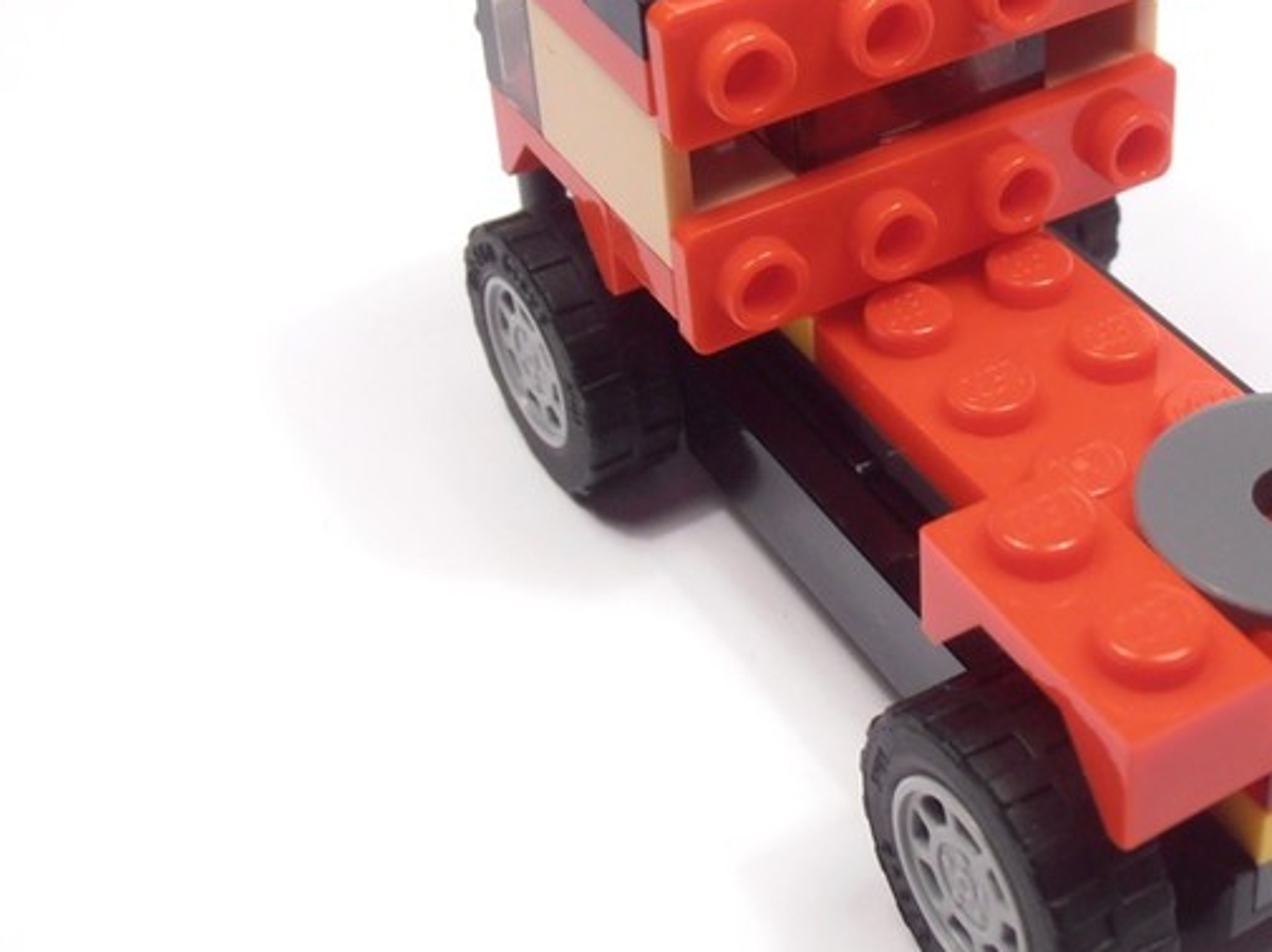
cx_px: 977
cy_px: 336
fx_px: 2424
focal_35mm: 66
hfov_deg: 28.9
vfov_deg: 22.2
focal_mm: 6.61
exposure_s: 1/60
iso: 80
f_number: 3.9
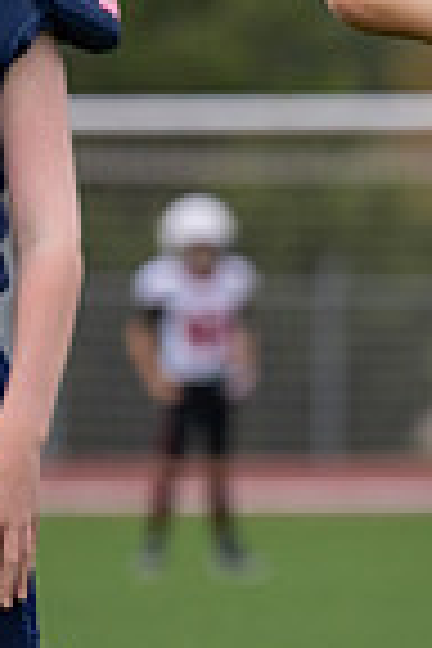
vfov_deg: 2.6
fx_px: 14417
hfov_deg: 1.7
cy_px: 167
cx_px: 747
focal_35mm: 801
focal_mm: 155
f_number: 2.8
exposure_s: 1/1000
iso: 640
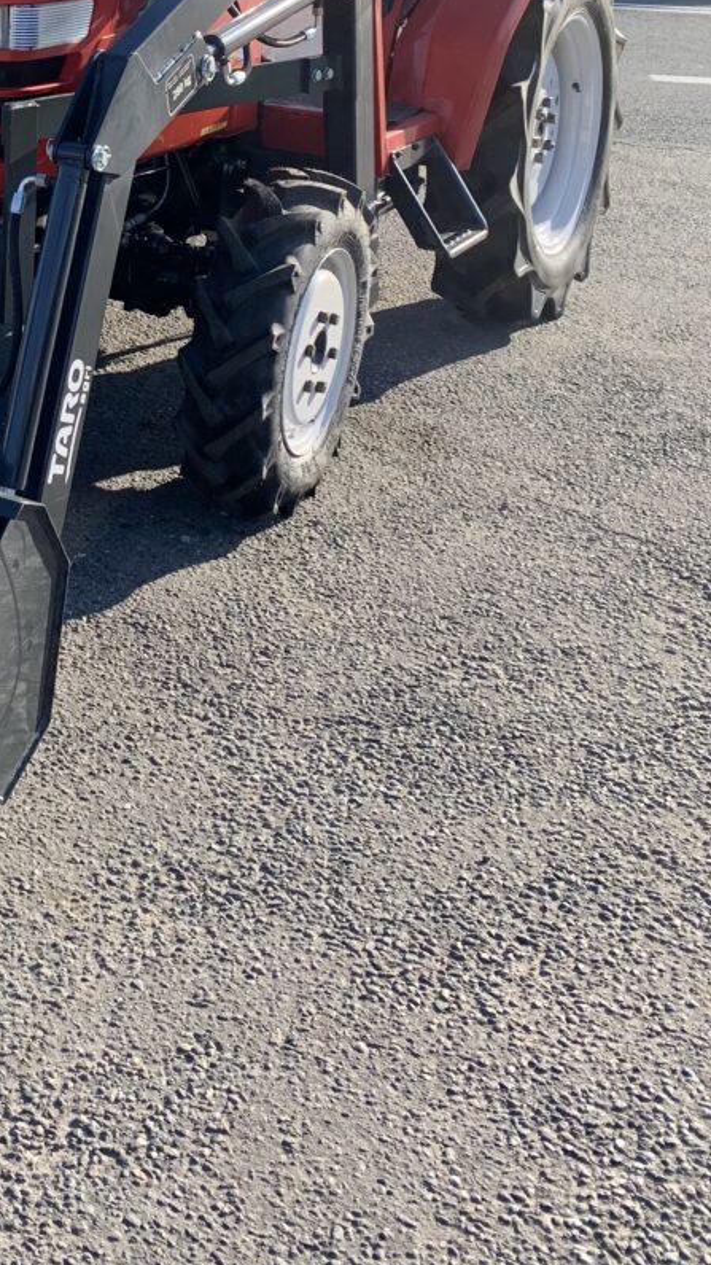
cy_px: 107
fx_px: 1911
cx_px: -65
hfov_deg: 20.2
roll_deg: -1.0
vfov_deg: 34.4
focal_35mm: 57
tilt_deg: -7.0
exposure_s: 1/716
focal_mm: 4.25
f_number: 1.8
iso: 25
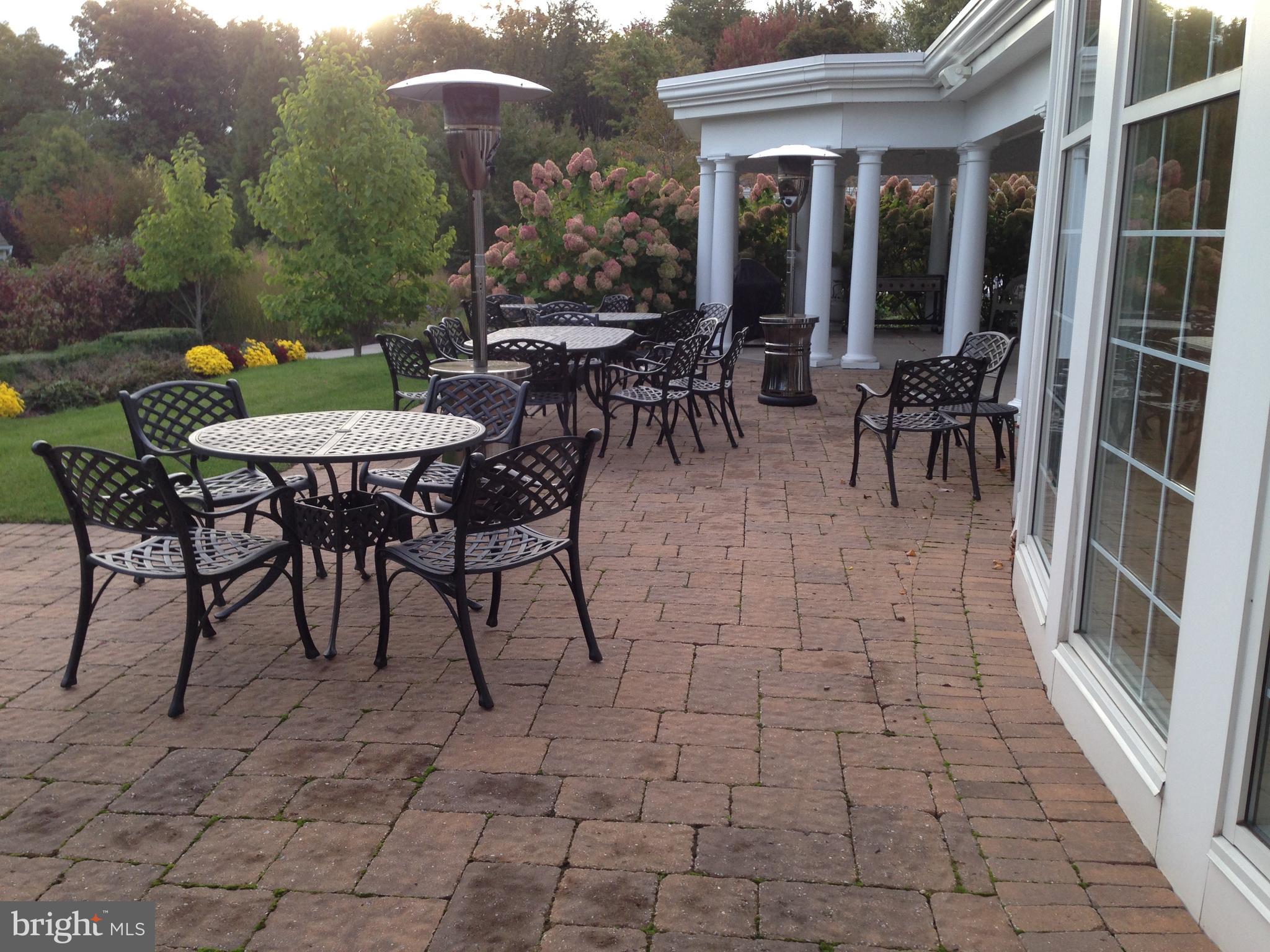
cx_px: 635
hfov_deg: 55.4
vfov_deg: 42.9
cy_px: 476
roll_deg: -0.2
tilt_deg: -9.6
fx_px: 1211
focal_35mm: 33
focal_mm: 4.12
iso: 50
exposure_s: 1/213
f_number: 2.4
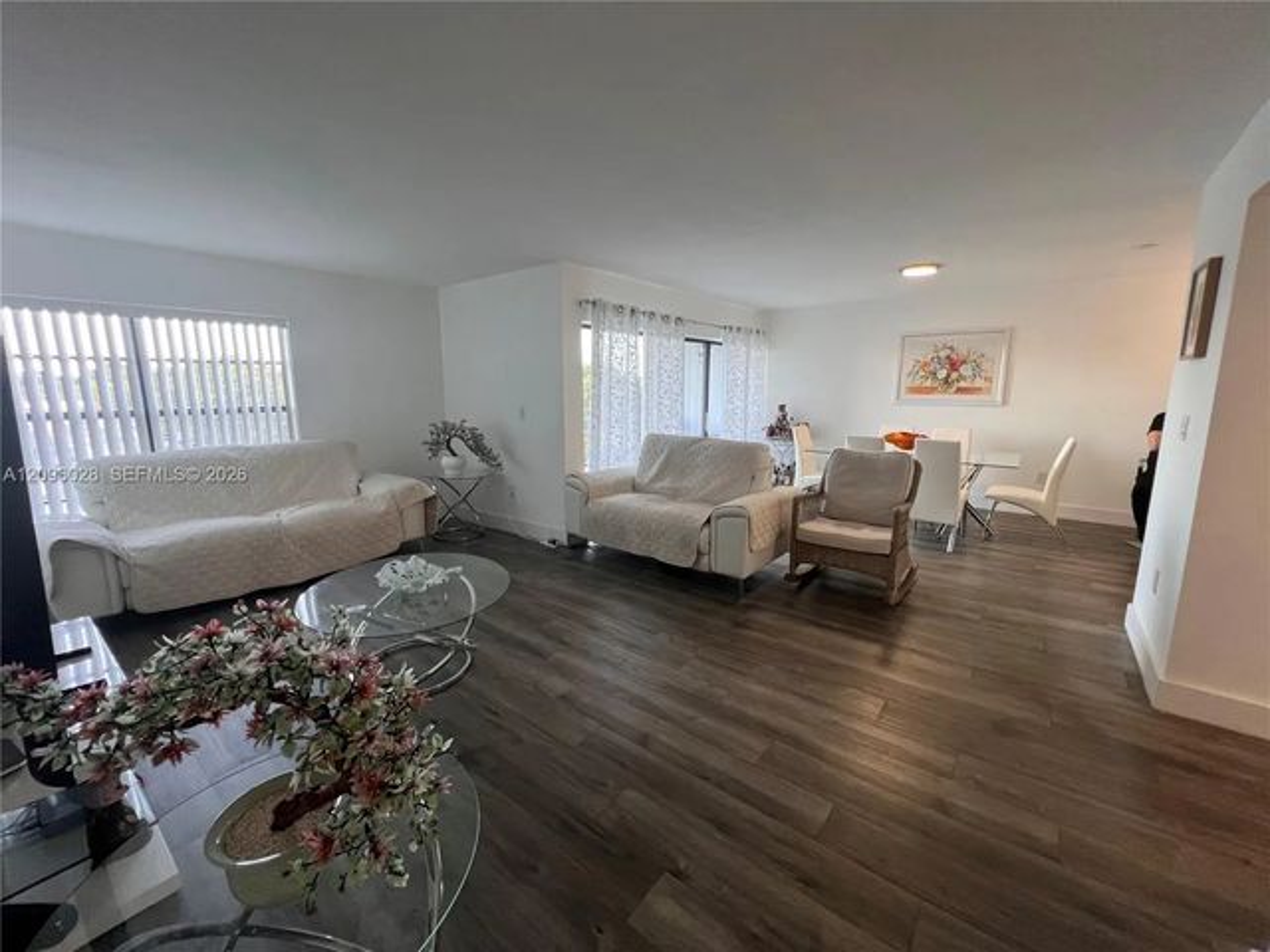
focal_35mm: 13
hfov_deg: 106.2
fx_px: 477
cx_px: 635
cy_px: 476
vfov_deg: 89.9
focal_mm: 1.57
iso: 200
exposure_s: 1/120
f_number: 1.8
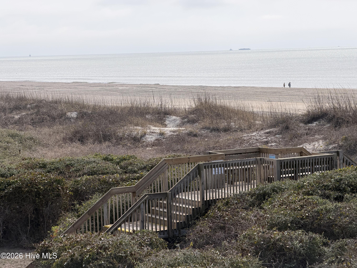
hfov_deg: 19.6
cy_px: 134
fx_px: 1031
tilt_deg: -4.0
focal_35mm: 100
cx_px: 178
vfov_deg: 14.8
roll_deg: +1.9
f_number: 2.8
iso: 25
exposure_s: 1/638
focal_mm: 16.89
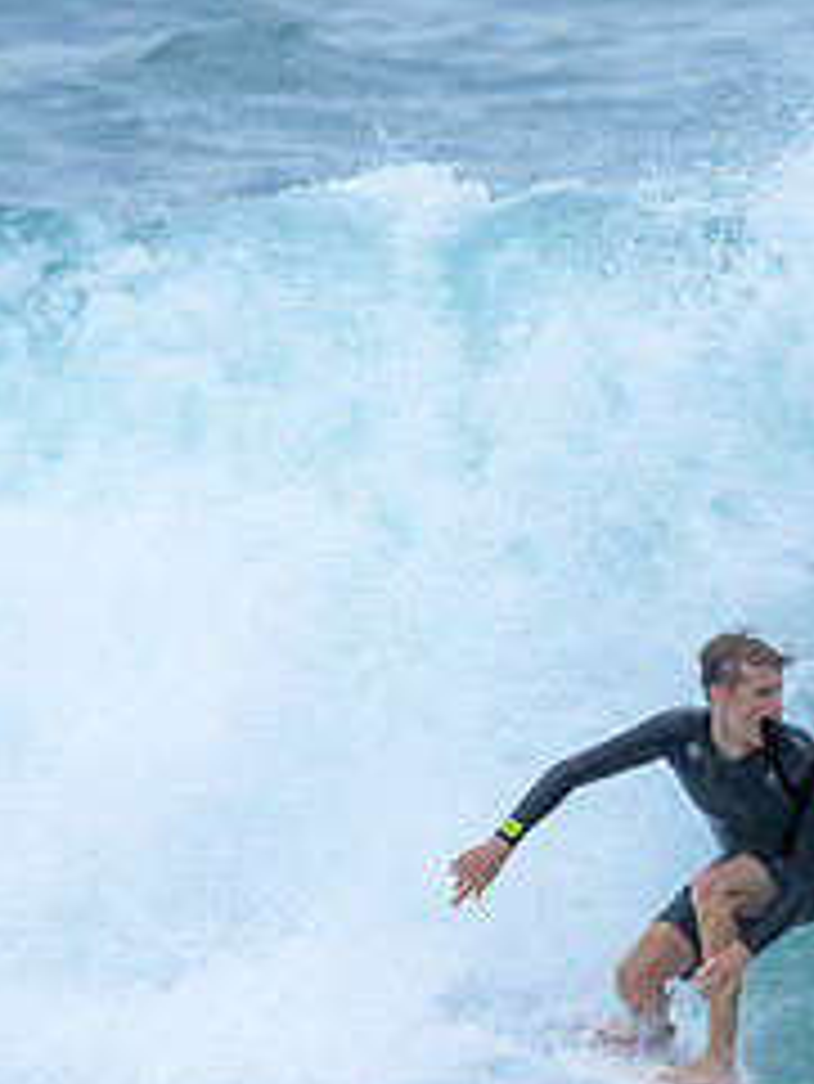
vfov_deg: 0.8
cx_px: 1017
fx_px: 75620
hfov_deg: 0.6
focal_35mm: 2414
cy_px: 617
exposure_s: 1/2500
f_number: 6.3
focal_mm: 800
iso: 1100
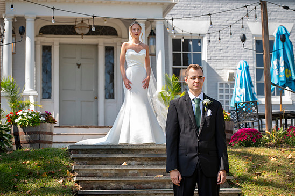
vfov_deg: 12.4
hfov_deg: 18.6
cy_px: 94
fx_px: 901
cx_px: 151
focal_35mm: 110
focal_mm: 102
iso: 50
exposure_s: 1/100
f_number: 5
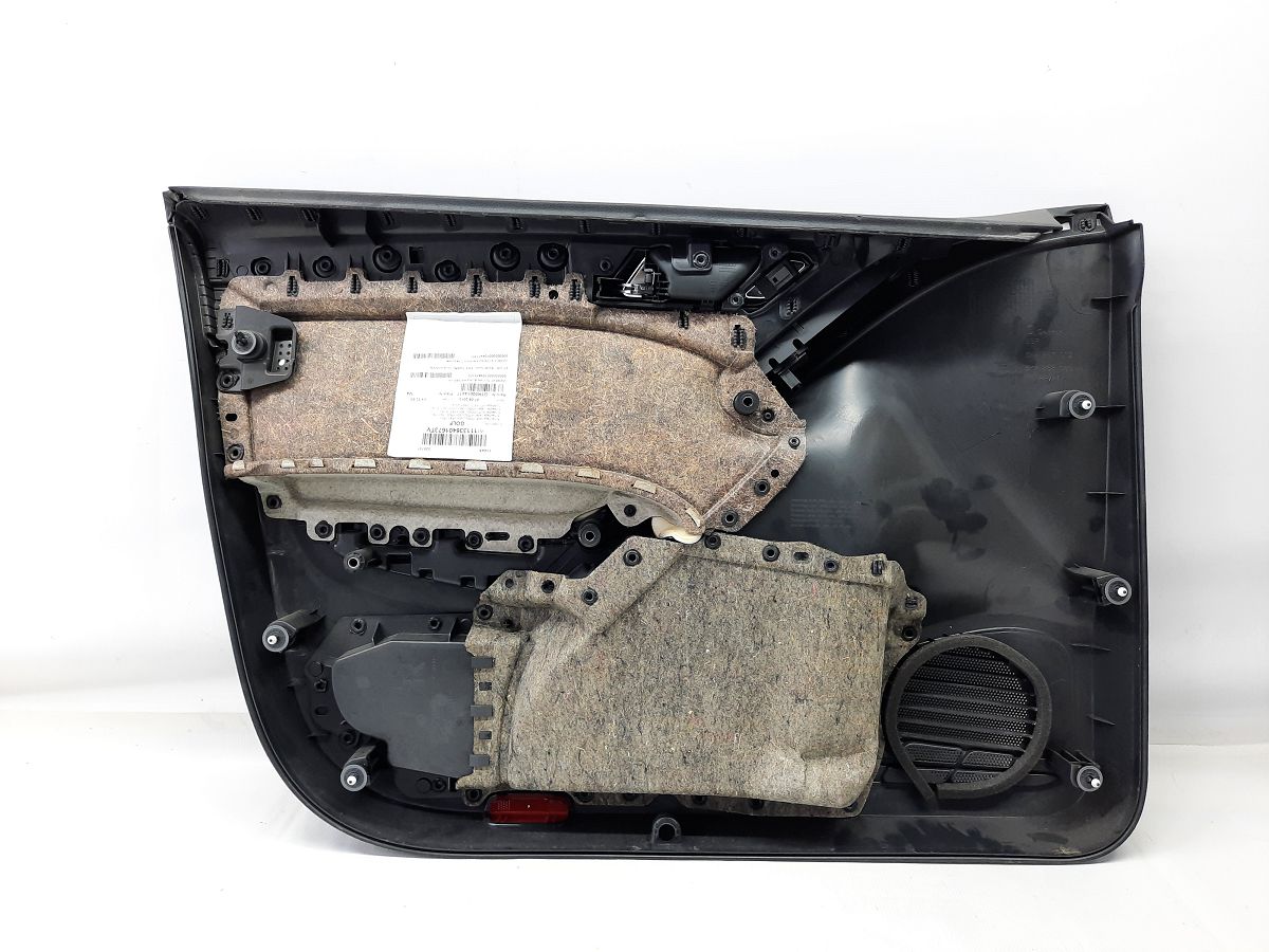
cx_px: 634
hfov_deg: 69.4
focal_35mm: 25
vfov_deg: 54.9
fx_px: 916
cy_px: 476
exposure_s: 1/50
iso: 125
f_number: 2
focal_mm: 4.6
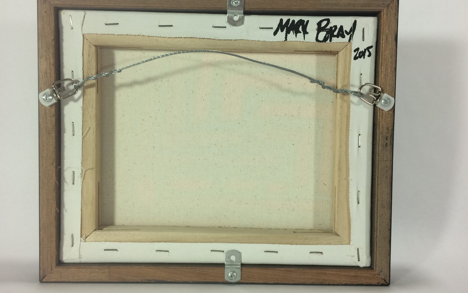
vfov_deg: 40.6
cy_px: 137
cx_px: 233
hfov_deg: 61.2
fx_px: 395
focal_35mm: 31
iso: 32
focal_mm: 4.15
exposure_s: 1/40
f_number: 2.2
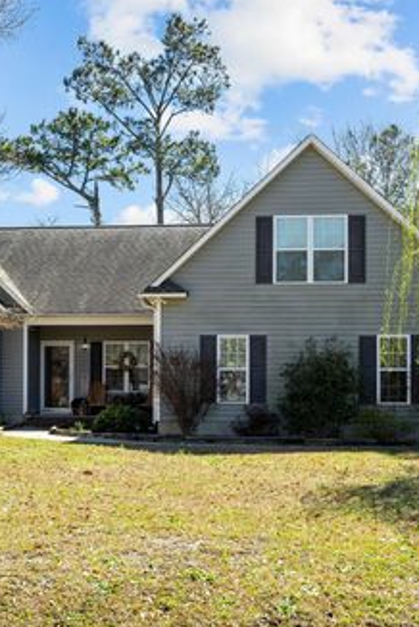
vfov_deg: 40.3
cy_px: 316
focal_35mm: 49
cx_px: 136
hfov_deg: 27.4
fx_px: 854
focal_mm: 32
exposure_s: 1/250
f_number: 8
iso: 160
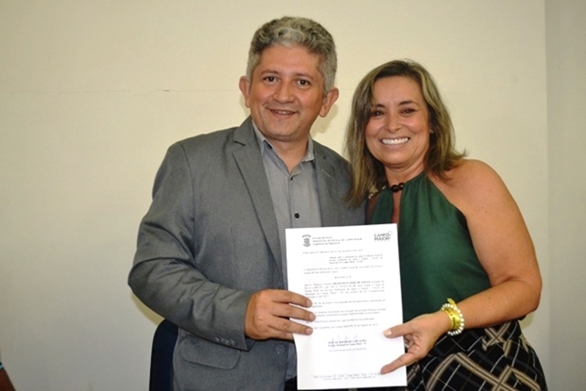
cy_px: 196
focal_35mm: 39
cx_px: 293
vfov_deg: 34.2
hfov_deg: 49.5
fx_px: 635
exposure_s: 1/60
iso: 1800
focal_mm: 26
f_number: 4.2
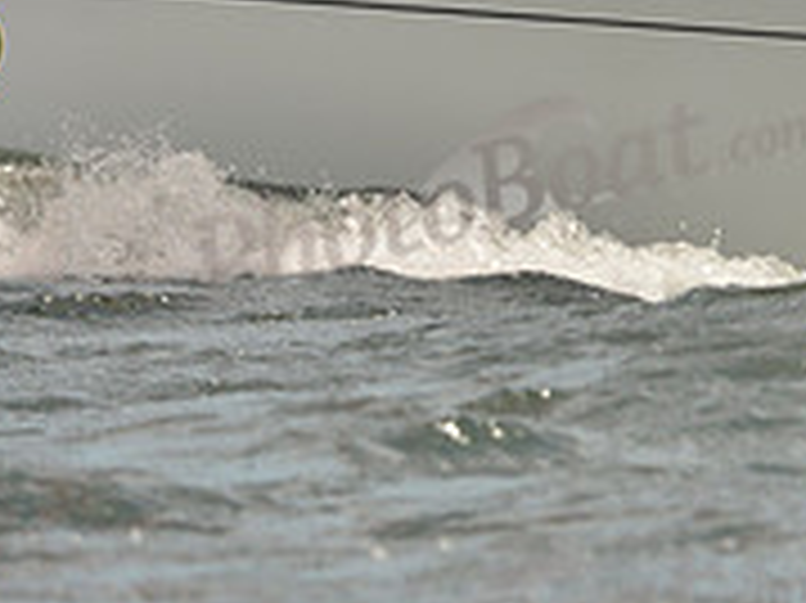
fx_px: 19615
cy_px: -106
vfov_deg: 1.8
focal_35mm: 843
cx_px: 1063
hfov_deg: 2.4
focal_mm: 270
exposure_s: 1/1250
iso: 280
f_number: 7.1
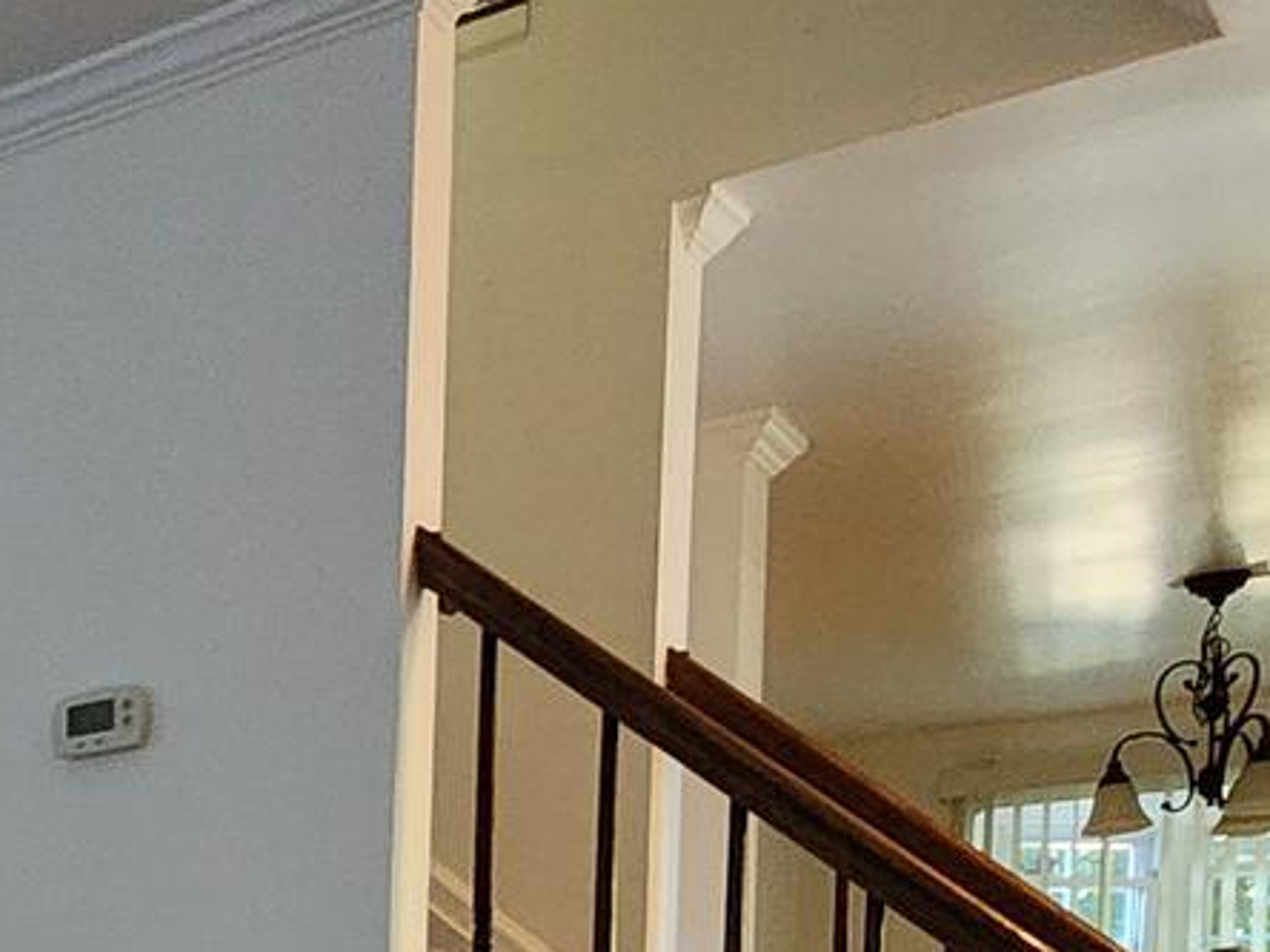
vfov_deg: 21.0
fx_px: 2201
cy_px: 1389
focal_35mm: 60
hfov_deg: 24.9
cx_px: -624
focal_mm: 2.2
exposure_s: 1/30
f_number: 2.2
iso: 640
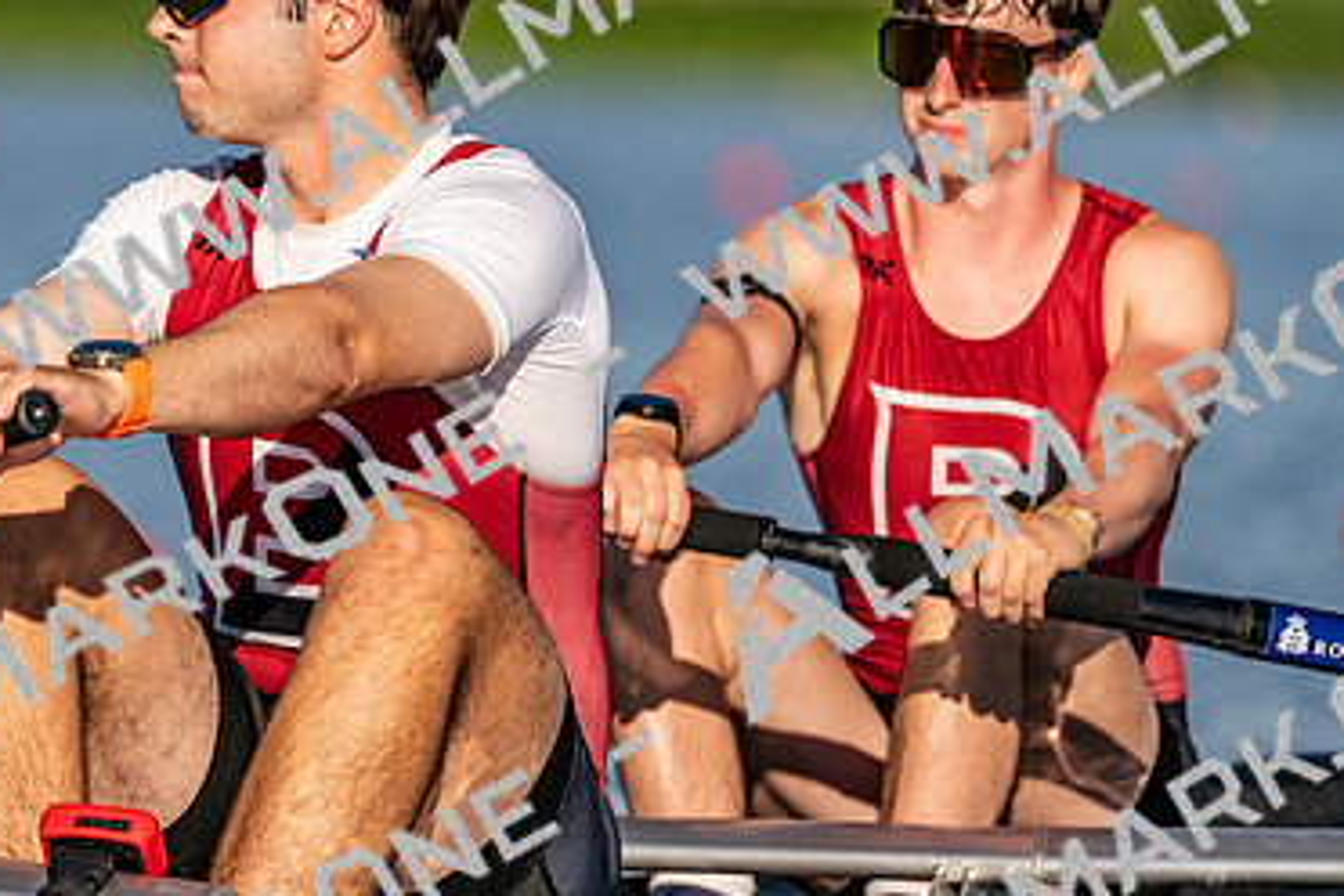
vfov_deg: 2.2
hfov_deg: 3.3
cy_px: 381
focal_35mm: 624
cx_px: 419
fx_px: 23294
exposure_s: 1/2500
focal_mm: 400
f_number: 4.5
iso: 180
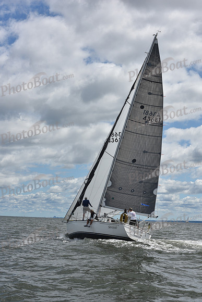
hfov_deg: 19.5
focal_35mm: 70
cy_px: 151
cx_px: 101
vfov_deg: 28.8
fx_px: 589
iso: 250
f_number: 11
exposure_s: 1/800
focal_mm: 70
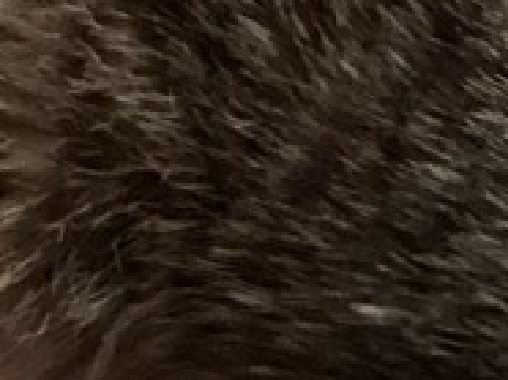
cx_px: 1030
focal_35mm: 171
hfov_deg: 10.6
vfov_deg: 8.4
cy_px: 593
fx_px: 2506
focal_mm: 3.3
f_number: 2.4
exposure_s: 1/30
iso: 640
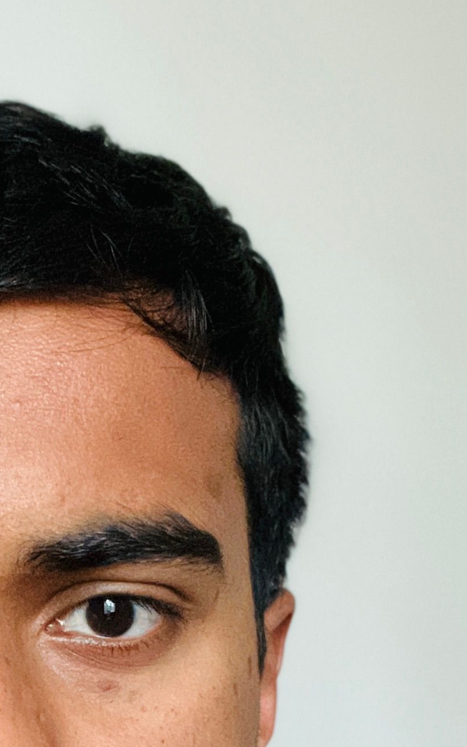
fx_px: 1527
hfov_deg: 16.9
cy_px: 684
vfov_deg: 26.5
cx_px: -38
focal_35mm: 75
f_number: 2.2
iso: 800
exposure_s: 1/21
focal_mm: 2.71
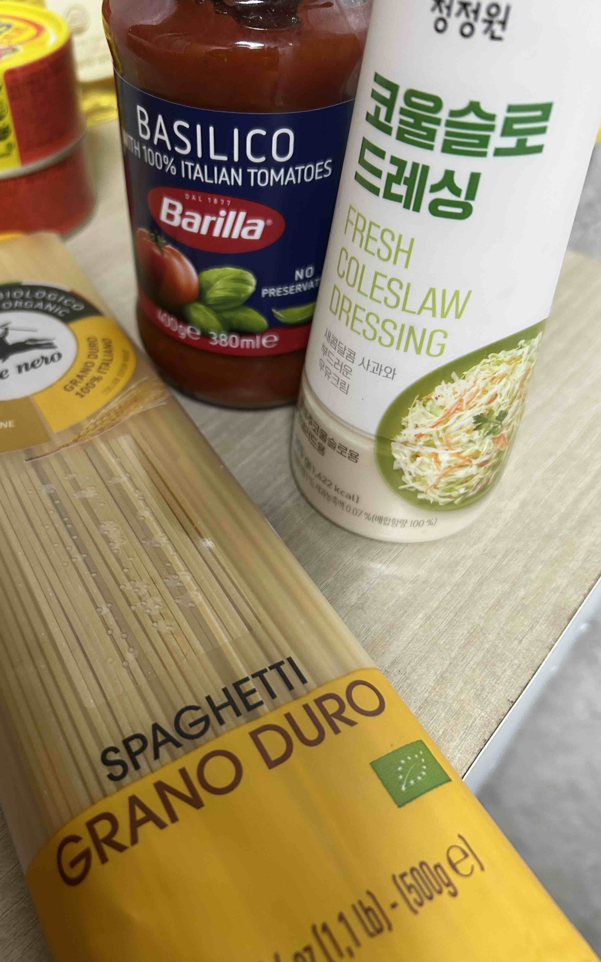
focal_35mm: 28
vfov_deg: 66.5
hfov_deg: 44.3
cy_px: 488
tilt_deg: -47.8
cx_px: 244
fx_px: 734
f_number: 1.5
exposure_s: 1/60
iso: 200
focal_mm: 5.7
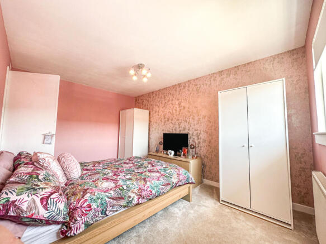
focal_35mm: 14
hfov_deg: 102.1
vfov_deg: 85.7
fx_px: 132
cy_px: 122
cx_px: 163
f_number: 2.2
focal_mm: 2.22
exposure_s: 1/100
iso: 80
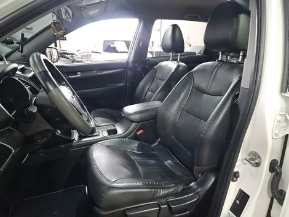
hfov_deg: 73.8
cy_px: 108
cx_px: 144
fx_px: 192
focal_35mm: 23
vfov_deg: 59.0
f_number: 1.8
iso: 640
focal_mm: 5.4
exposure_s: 1/30
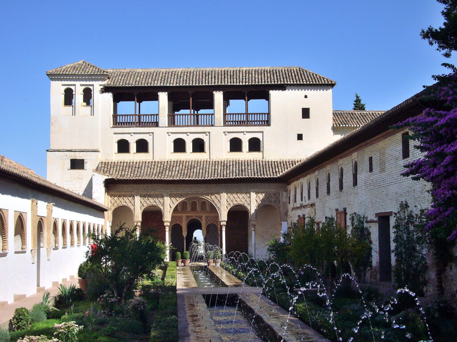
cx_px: 228
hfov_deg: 35.5
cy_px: 171
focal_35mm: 54
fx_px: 713
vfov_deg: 27.0
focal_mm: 8.8
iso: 80
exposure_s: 1/320
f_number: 8
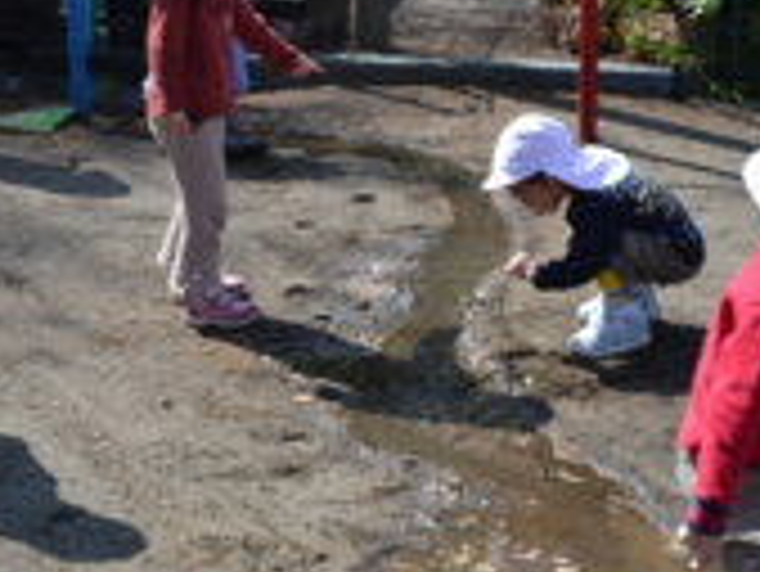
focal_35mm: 75
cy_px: 313
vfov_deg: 19.7
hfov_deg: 25.9
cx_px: 454
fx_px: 1648
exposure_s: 1/200
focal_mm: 22
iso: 100
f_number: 7.1
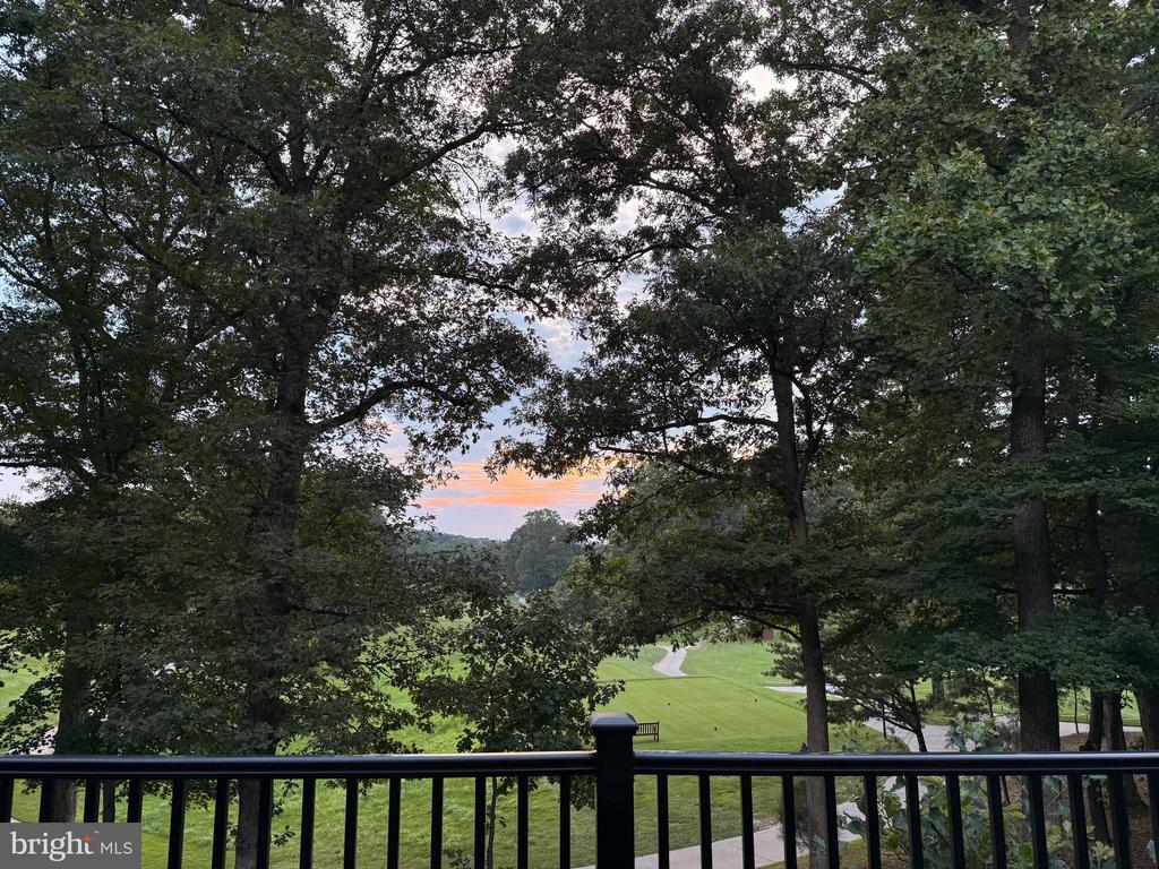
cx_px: 580
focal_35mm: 24
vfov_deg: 56.8
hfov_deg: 71.6
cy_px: 434
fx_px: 804
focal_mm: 6.76
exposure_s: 1/60
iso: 100
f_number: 1.78
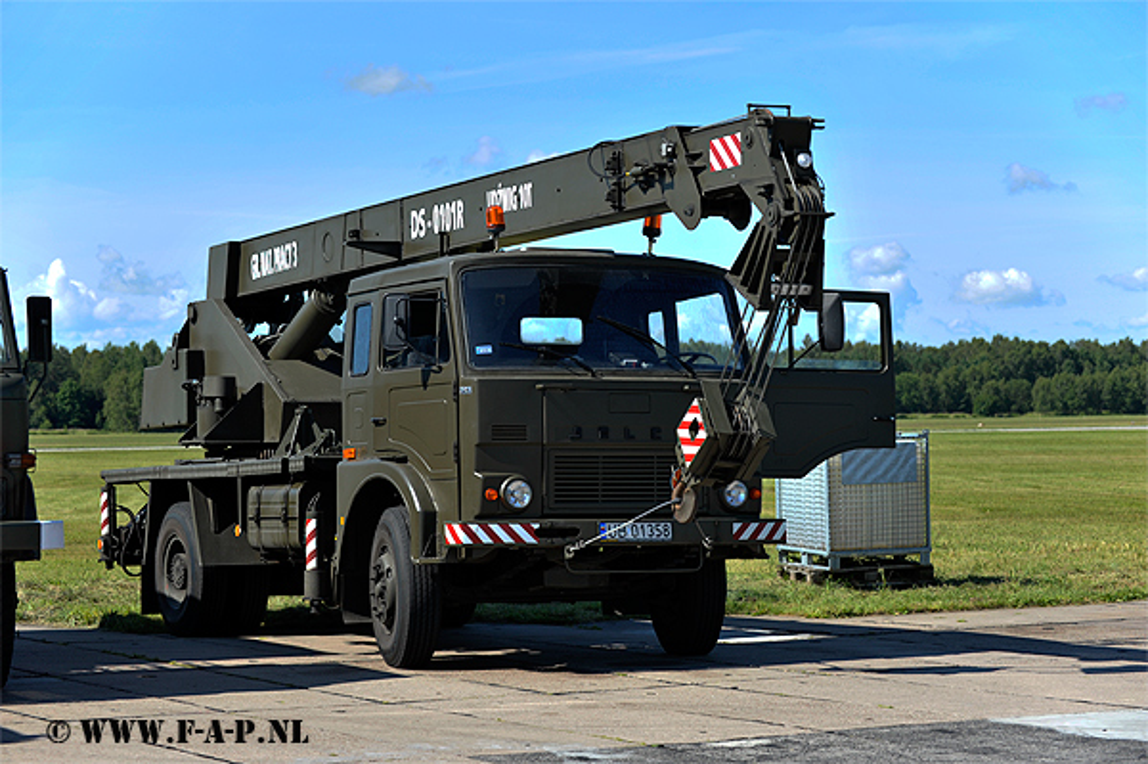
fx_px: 3027
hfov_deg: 21.5
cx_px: 574
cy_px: 382
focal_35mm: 95
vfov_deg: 14.4
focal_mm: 95
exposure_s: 1/800
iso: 320
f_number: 5.6
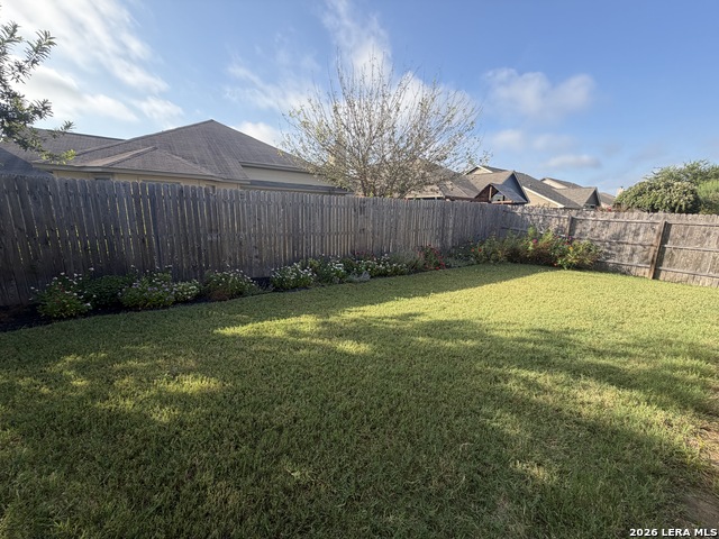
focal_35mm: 14
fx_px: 291
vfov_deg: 85.7
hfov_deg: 102.1
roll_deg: -1.1
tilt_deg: -12.1
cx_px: 360
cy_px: 270
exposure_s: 1/672
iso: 40
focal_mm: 2.22
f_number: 2.2
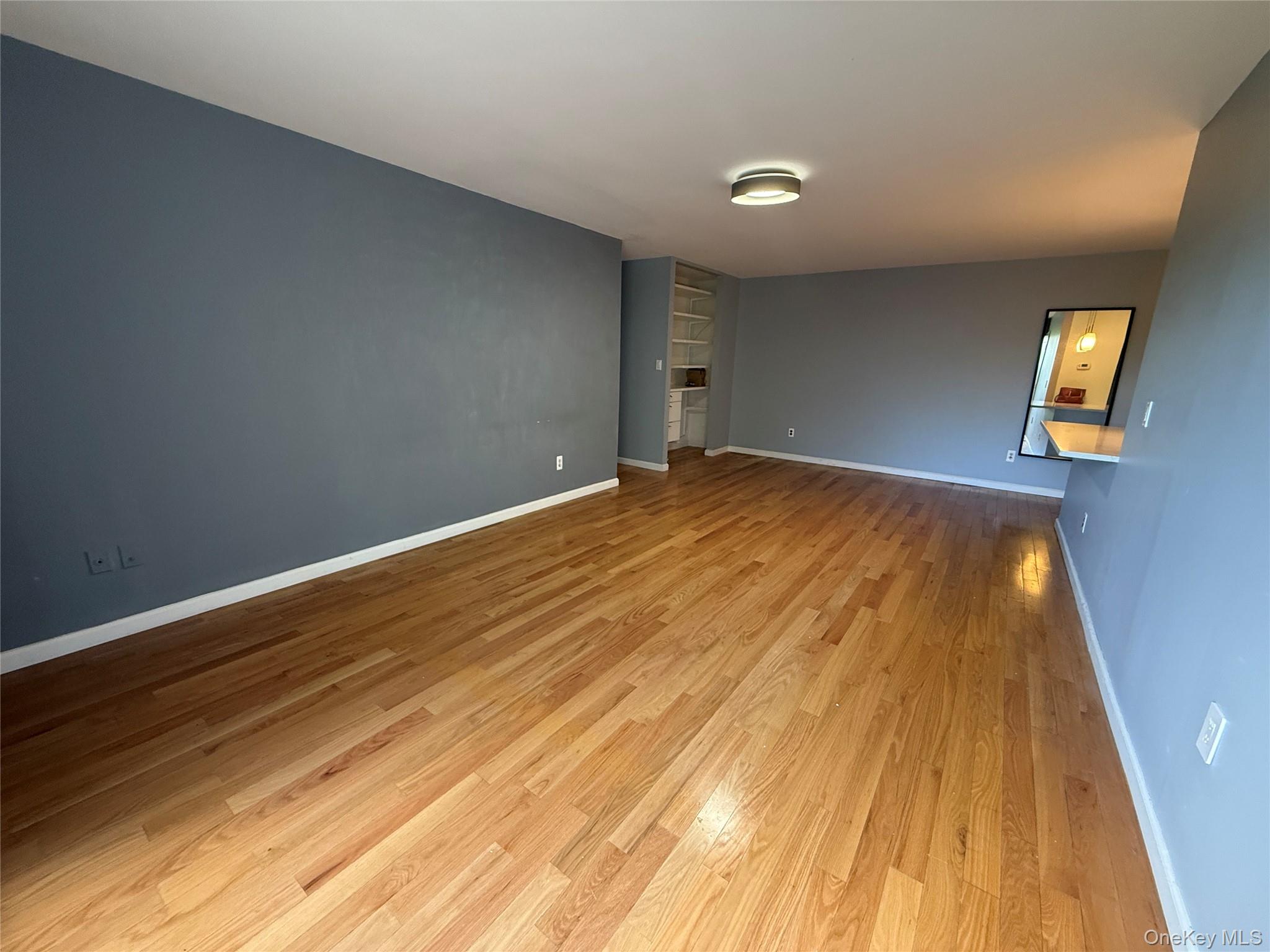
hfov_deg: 102.1
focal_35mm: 14
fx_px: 514
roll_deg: -1.7
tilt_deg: -13.5
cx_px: 635
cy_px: 476
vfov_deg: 85.7
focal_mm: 2.22
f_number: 2.2
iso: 250
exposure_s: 1/60
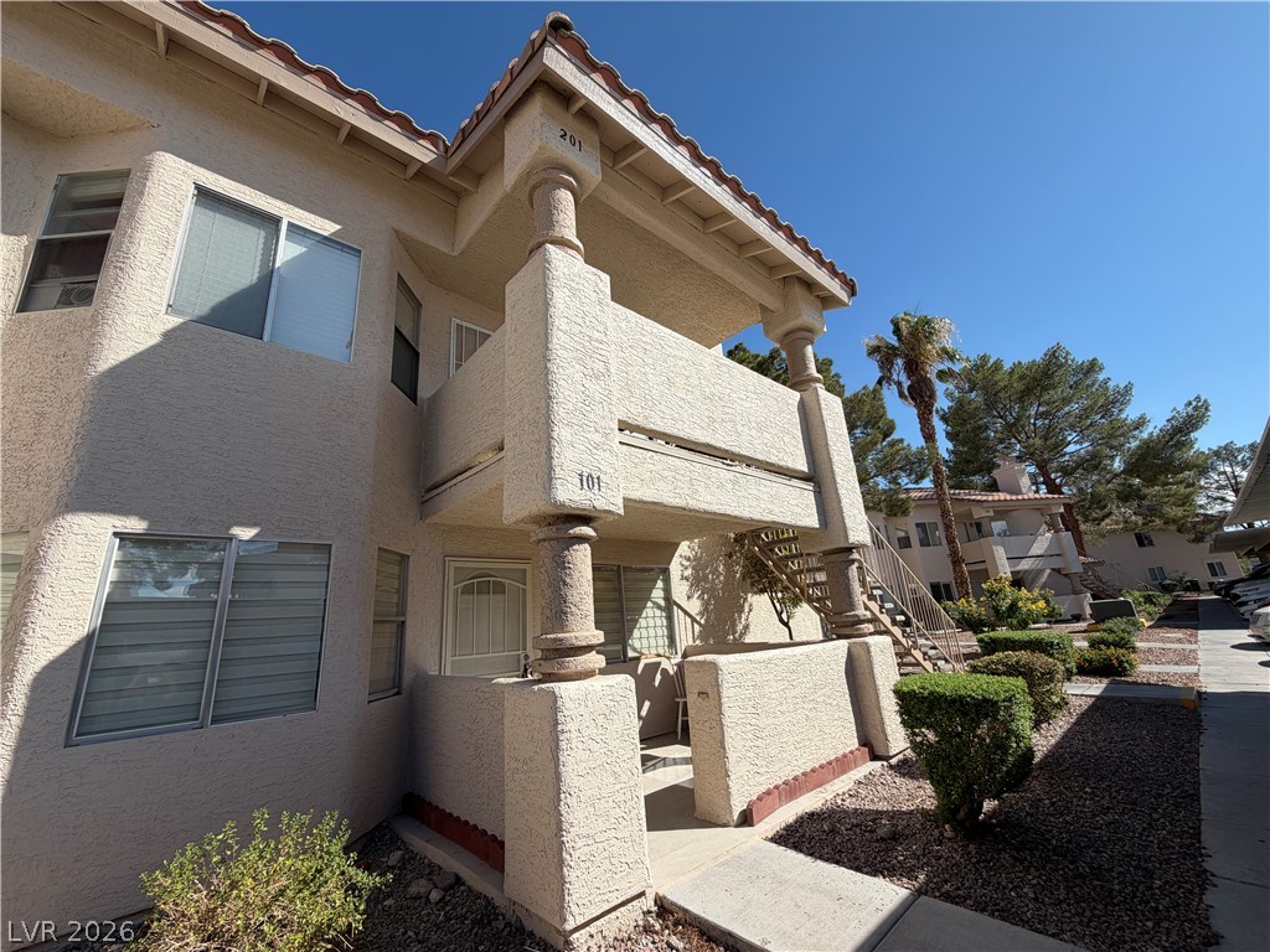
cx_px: 635
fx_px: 514
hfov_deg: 102.1
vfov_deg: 85.7
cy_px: 476
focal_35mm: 14
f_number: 2.2
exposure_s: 1/901
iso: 20
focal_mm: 2.22
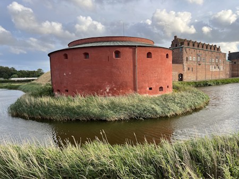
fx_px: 180
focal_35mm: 26
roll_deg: +3.1
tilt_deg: -4.6
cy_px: 90
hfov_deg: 67.3
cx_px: 120
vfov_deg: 53.1
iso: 50
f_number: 1.5
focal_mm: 5.7
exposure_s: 1/1079
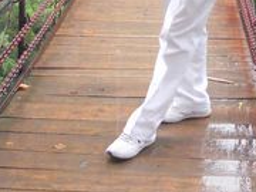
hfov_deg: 20.1
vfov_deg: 13.9
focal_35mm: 96
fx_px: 710
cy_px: -142
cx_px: 216
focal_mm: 4.9
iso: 250
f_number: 3.2
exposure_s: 1/30
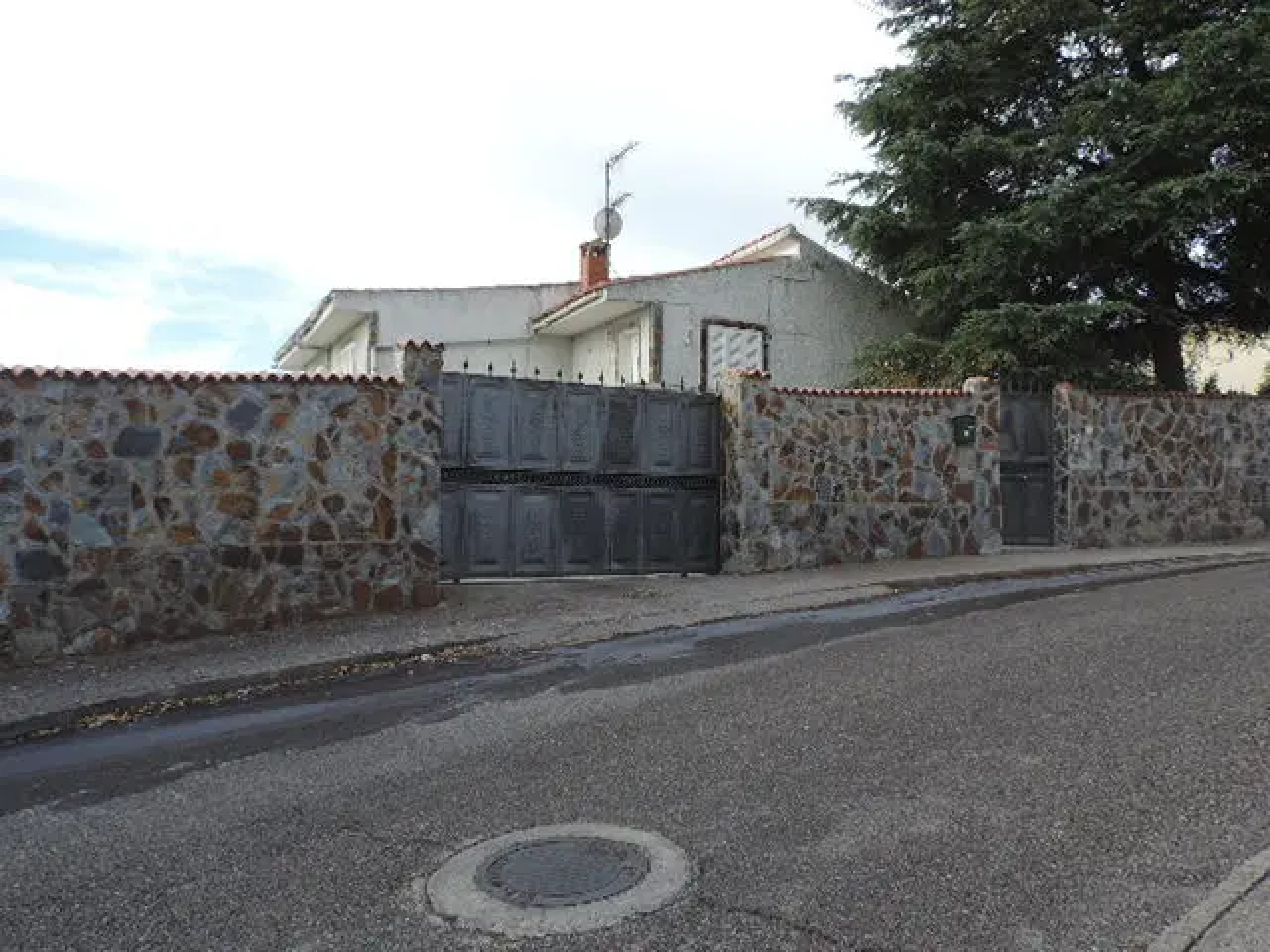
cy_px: 476
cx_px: 635
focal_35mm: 28
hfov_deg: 63.4
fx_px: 1027
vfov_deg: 49.7
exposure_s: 1/400
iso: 80
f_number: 3.1
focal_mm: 4.9
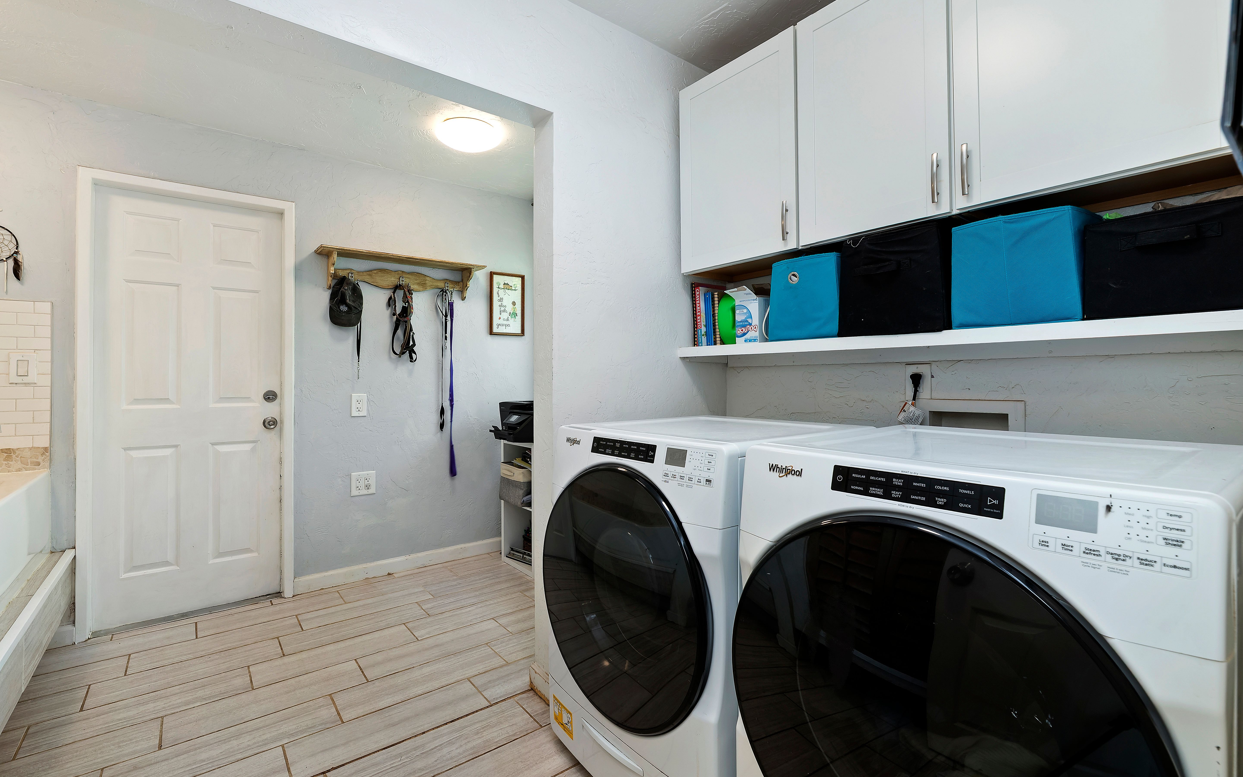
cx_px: 595
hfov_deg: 101.4
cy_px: 387
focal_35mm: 15
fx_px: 508
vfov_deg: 74.8
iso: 500
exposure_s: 1/5
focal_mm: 14
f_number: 10
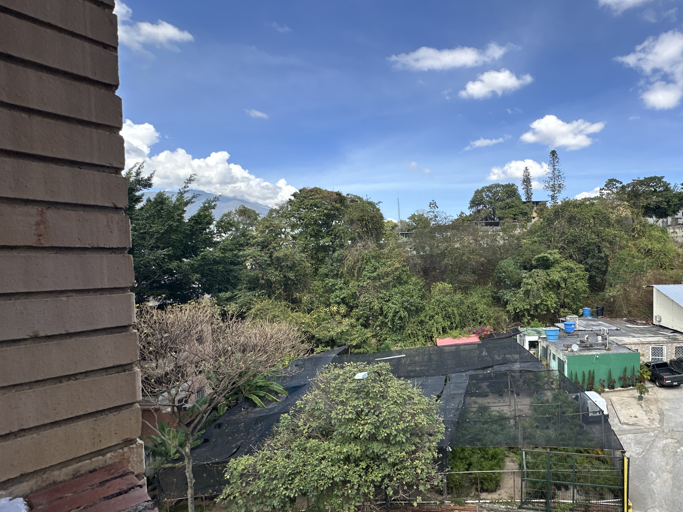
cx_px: 456
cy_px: 279
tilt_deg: -2.9
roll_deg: +0.7
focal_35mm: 19
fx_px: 375
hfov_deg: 81.8
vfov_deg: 68.5
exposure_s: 1/963
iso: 40
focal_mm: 2.22
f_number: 2.2
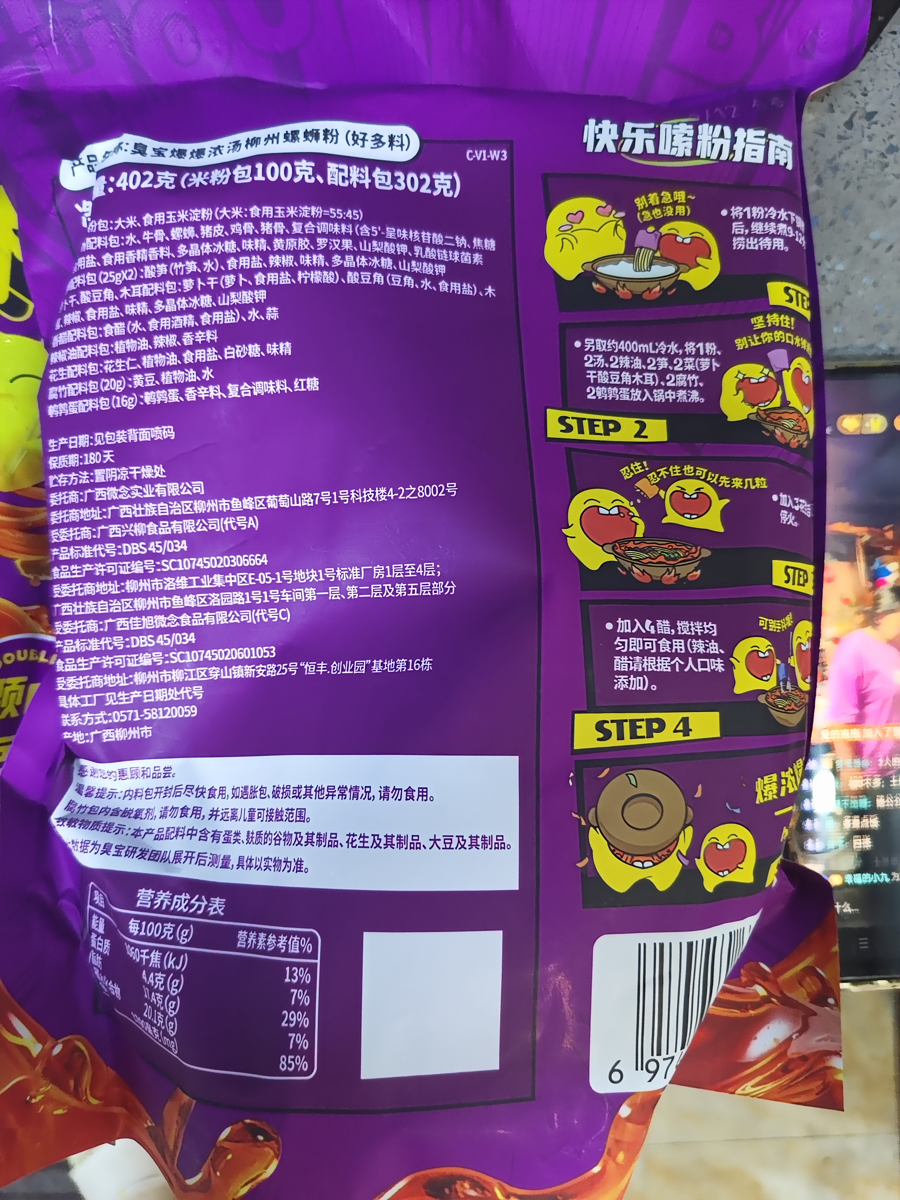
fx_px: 832
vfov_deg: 71.6
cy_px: 600
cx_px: 450
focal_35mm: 24
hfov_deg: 56.8
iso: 1134
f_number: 1.88
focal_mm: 5.56
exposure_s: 1/33.3
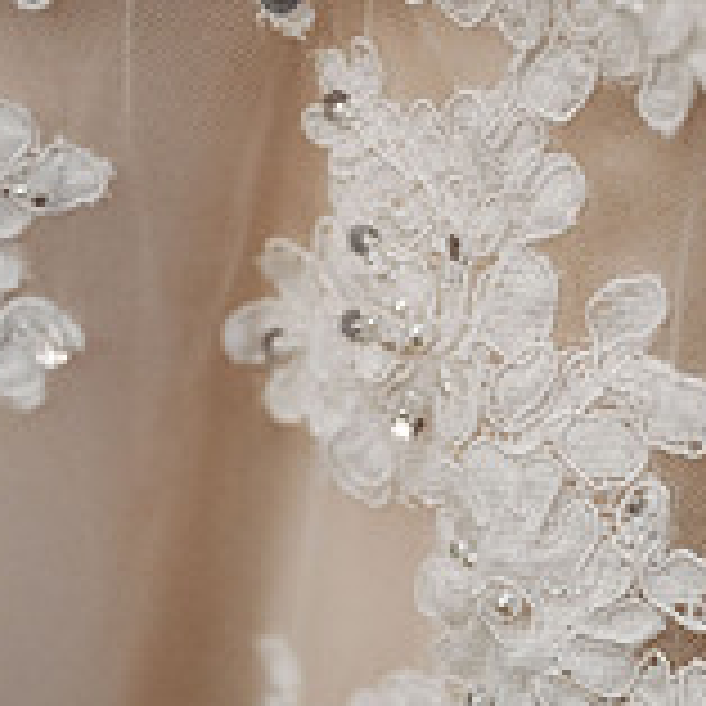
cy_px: 400
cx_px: 612
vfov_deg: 12.4
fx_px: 3254
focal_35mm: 141
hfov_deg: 12.3
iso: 800
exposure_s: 1/200
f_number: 2.8
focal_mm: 58
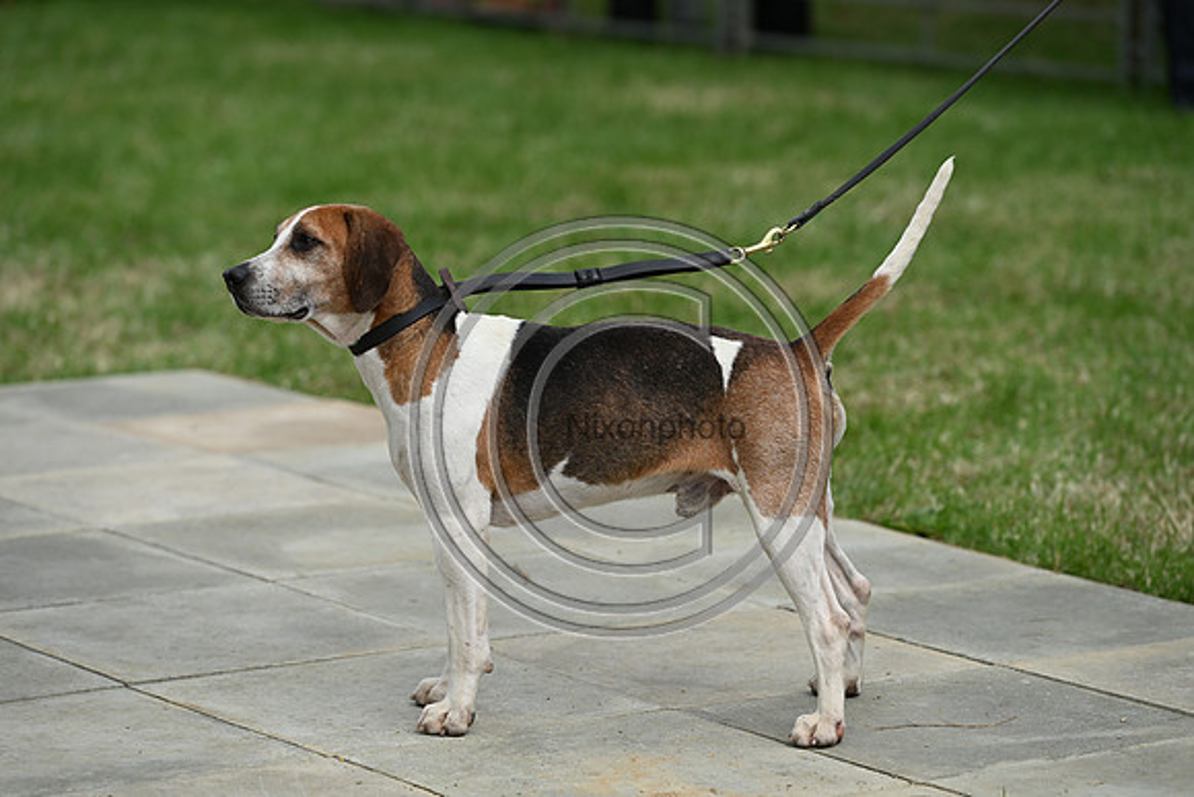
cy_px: 398
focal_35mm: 165
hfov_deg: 12.4
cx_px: 597
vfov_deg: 8.3
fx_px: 5474
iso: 200
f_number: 4.5
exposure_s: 1/1250
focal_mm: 165
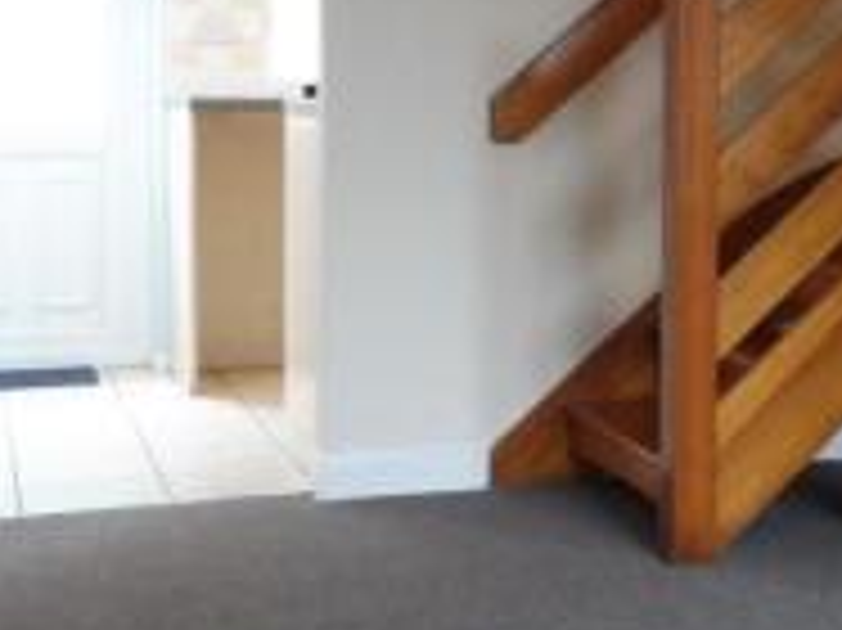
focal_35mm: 75
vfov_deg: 19.5
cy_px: 160
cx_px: 871
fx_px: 1823
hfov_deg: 24.6
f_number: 3.3
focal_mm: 4.3
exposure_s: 1/25
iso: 400
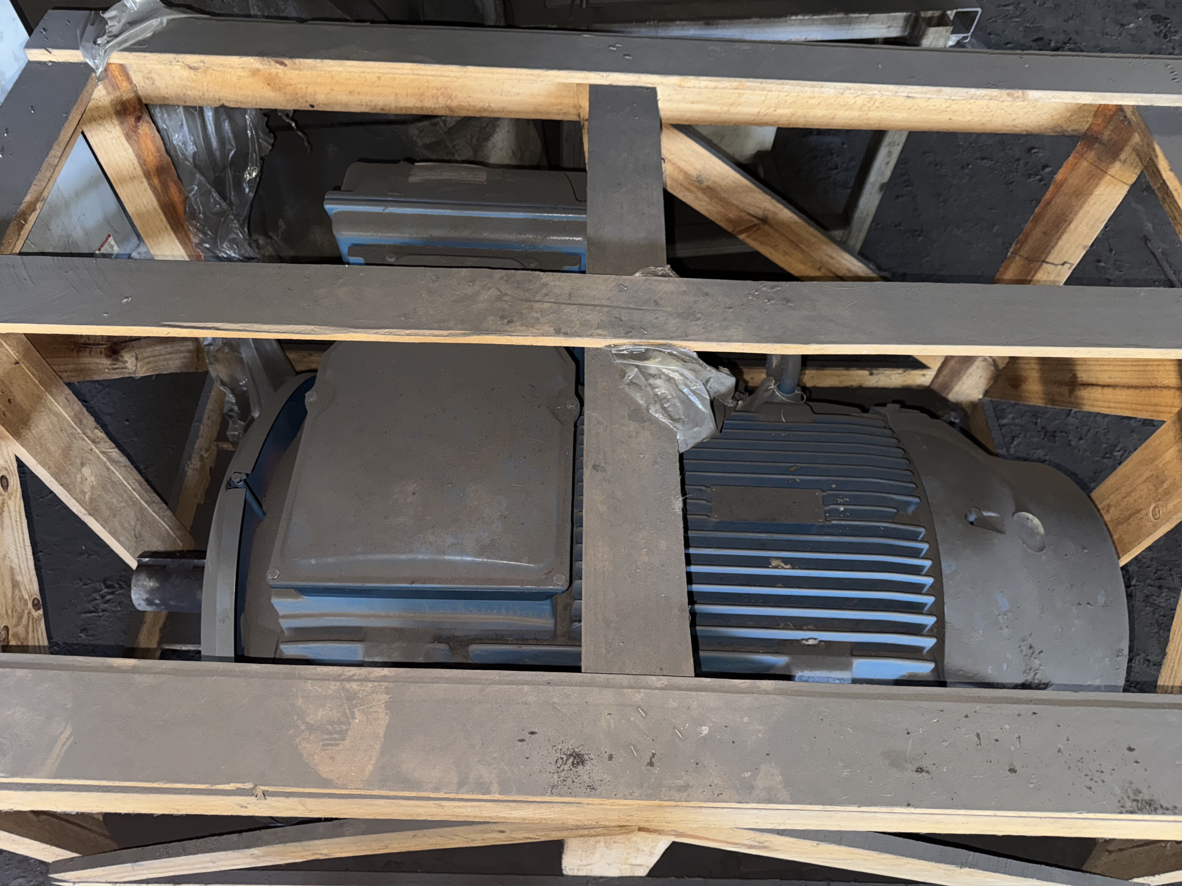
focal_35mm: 24
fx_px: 820
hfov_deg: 71.6
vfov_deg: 56.8
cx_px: 591
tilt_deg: -57.7
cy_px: 443
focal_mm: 6.76
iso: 125
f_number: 1.78
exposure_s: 1/5
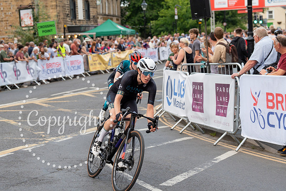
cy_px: 96
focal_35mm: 77
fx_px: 612
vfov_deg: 17.7
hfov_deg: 26.3
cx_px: 143
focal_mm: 77
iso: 800
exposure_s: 1/800
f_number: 4
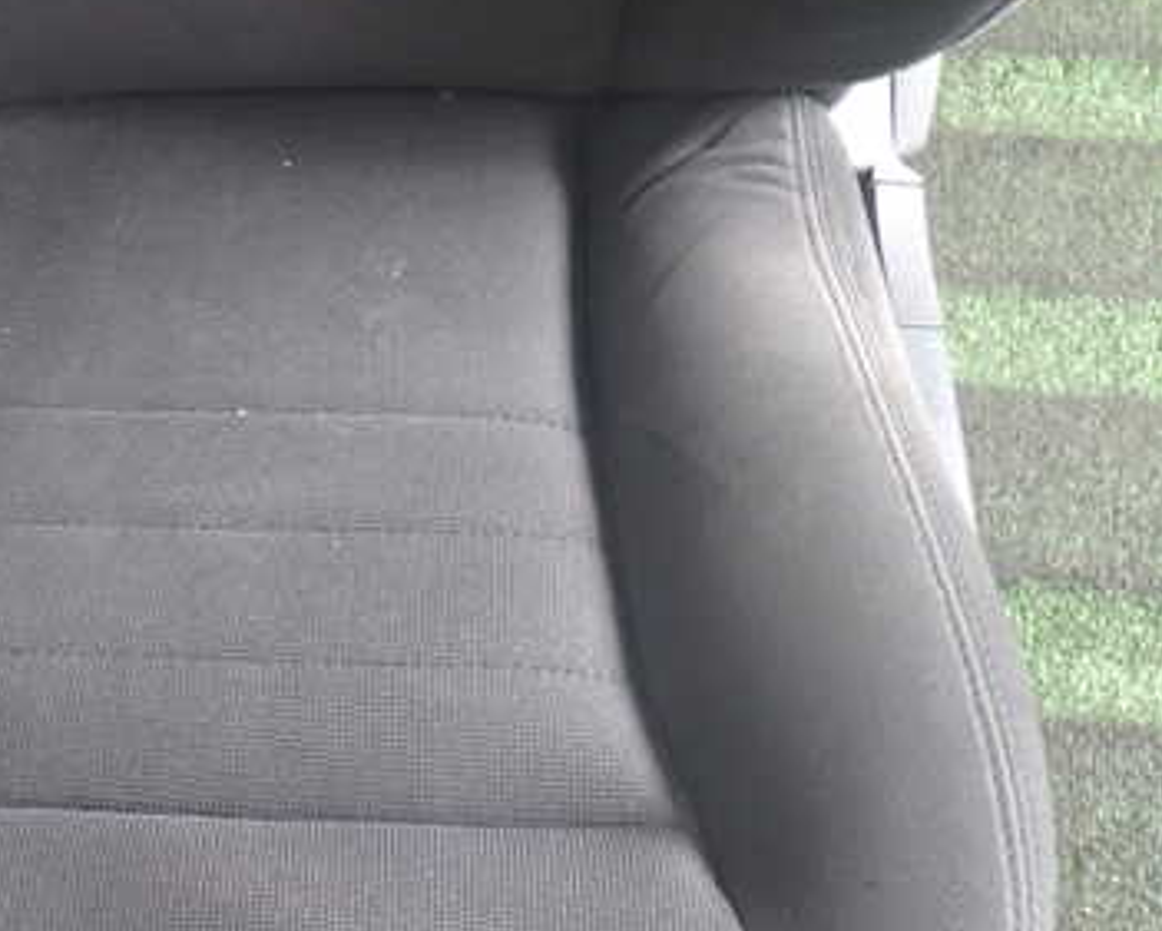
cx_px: 182
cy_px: 673
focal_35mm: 50
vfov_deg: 29.9
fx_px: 1720
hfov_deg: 35.7
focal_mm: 5.4
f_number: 2.3
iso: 400
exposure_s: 1/30
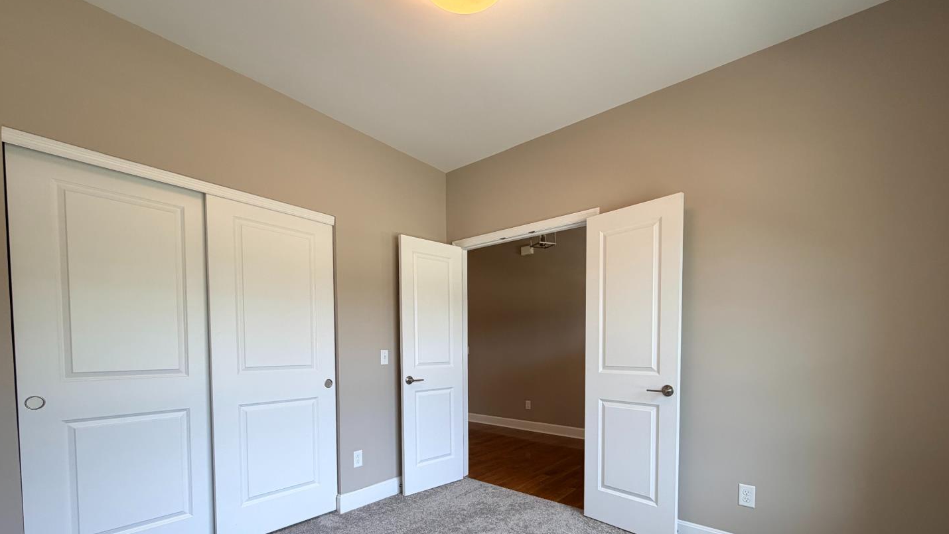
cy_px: 366
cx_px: 480
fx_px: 403
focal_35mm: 16
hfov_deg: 99.4
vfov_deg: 64.9
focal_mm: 2.22
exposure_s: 1/121
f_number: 2.2
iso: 100
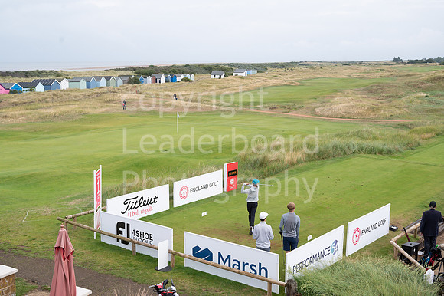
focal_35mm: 43
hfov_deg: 45.5
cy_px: 148
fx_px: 530
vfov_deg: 31.2
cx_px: 222
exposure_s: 1/640
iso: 320
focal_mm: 43
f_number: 6.3
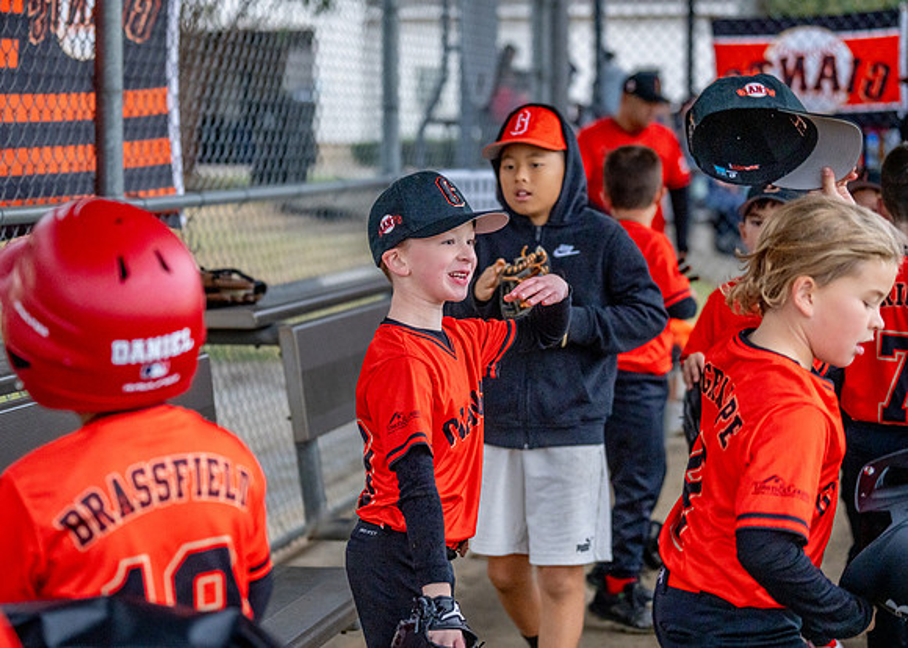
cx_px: 395
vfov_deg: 17.2
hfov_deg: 24.0
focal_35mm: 83
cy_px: 292
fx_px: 2136
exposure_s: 1/1000
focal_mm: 70
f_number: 2.8
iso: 2000
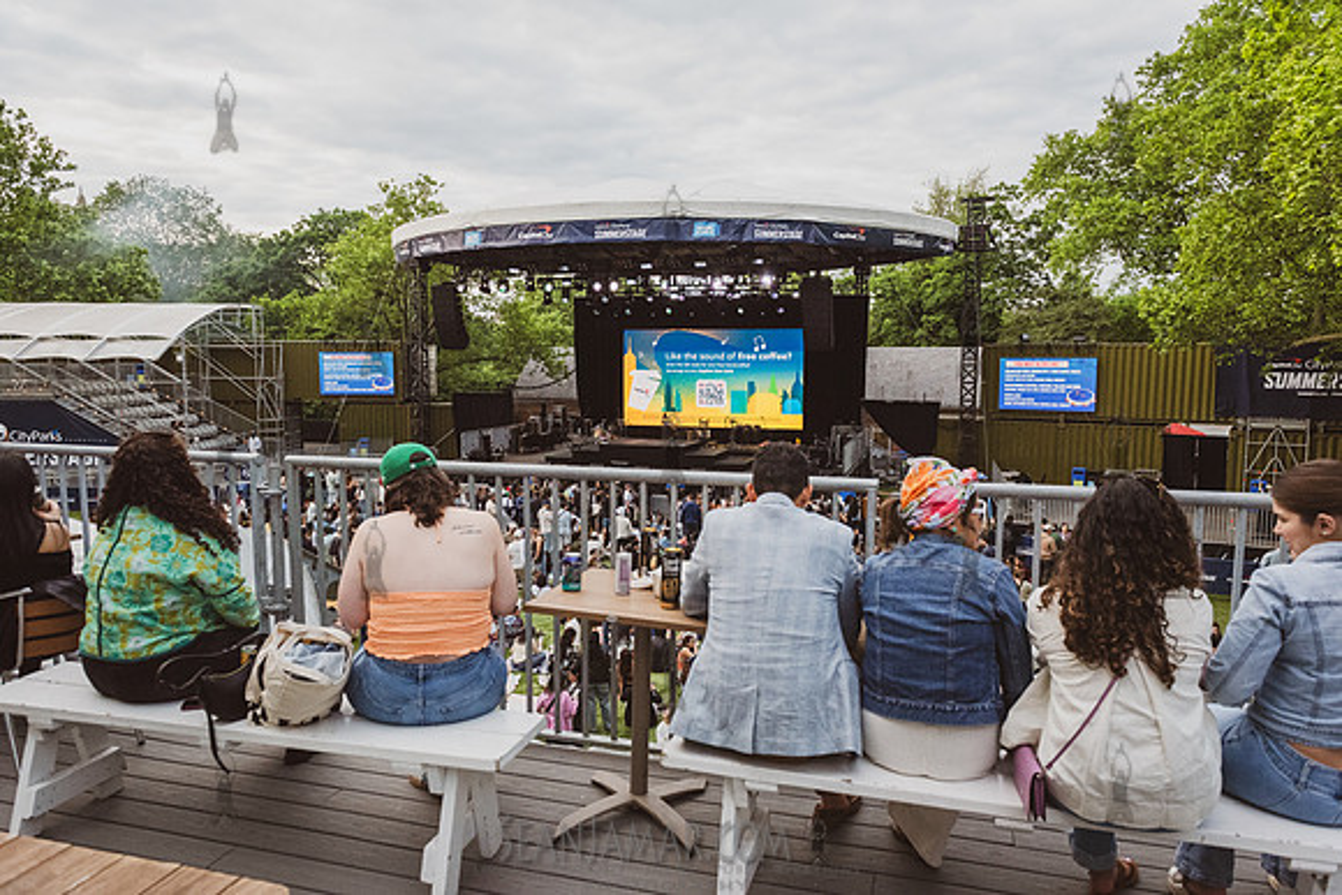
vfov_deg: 53.2
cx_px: 671
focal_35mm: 24
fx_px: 895
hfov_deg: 73.7
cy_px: 448
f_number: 4.5
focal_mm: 24
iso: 4000
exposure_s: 1/4000
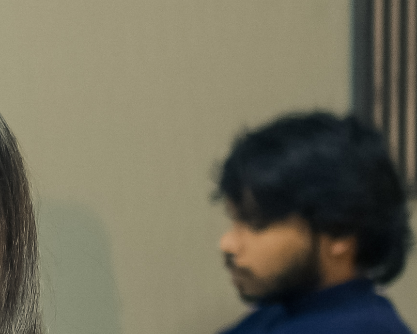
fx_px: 3888
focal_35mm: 315
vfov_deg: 4.9
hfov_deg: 5.4
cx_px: -1225
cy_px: 456
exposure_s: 1/50
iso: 200
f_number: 1.8
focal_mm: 35
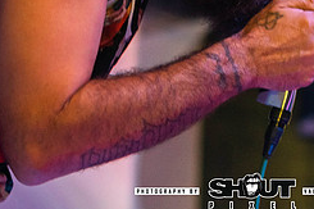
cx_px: 358
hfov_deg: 11.9
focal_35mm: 169
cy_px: 81
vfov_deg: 8.1
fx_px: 1473
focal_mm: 50
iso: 1250
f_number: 1.8
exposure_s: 1/200
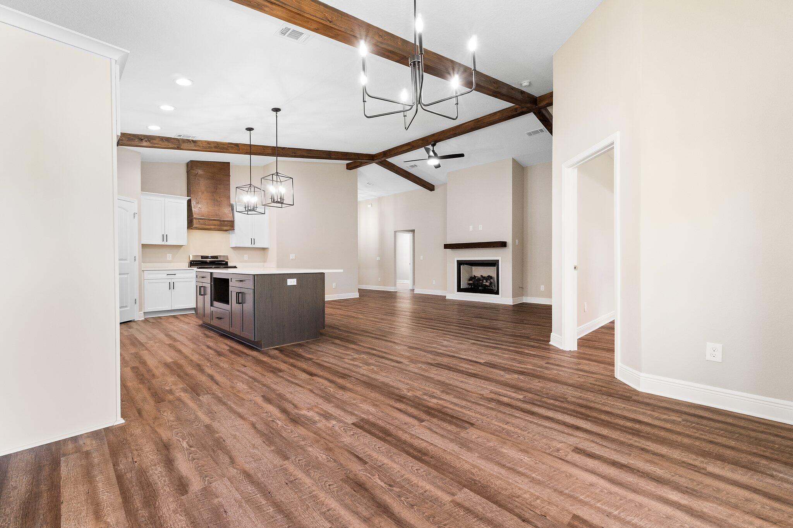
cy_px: 264
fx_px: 330
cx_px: 396
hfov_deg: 100.4
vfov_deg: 77.3
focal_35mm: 15
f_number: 8
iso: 400
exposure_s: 1/3
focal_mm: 10
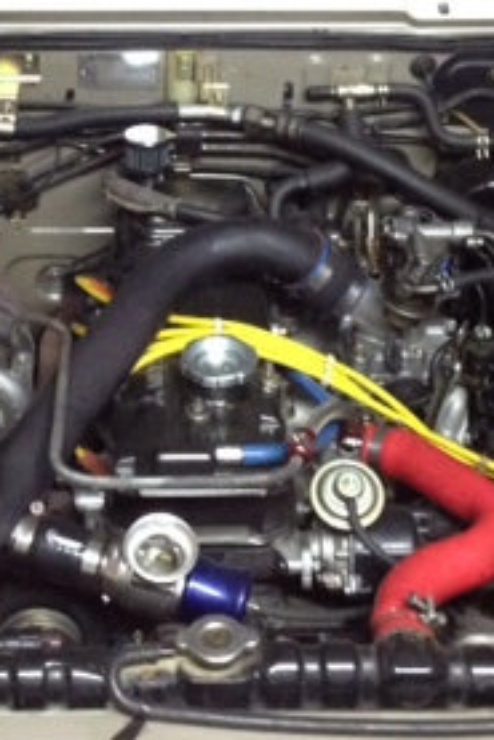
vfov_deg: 23.9
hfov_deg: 16.2
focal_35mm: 84
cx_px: 160
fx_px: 1727
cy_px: 192
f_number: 2.4
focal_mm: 4.28
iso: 400
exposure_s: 1/15
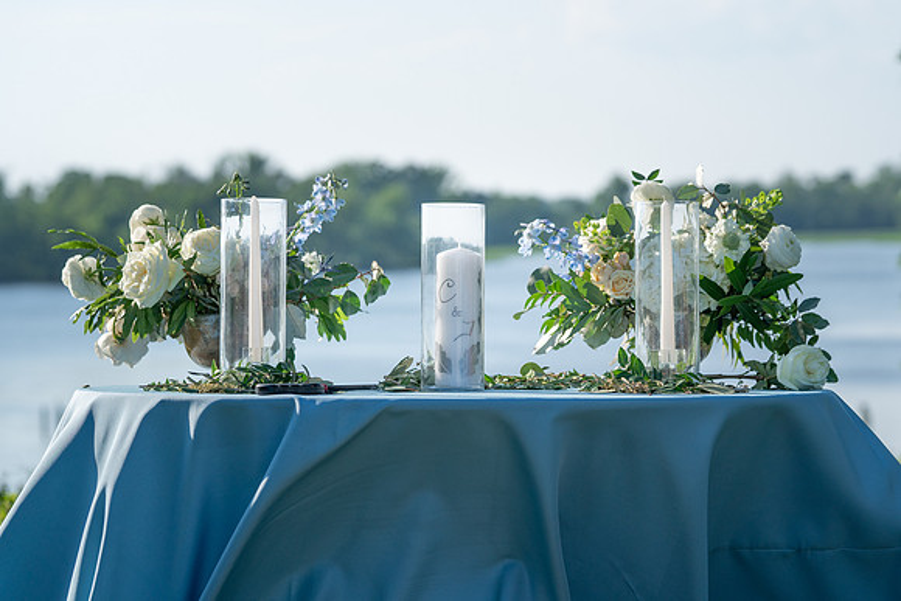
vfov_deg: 12.9
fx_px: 2663
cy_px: 289
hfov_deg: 19.2
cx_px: 500
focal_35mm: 106
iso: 160
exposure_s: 1/2000
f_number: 4
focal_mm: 91
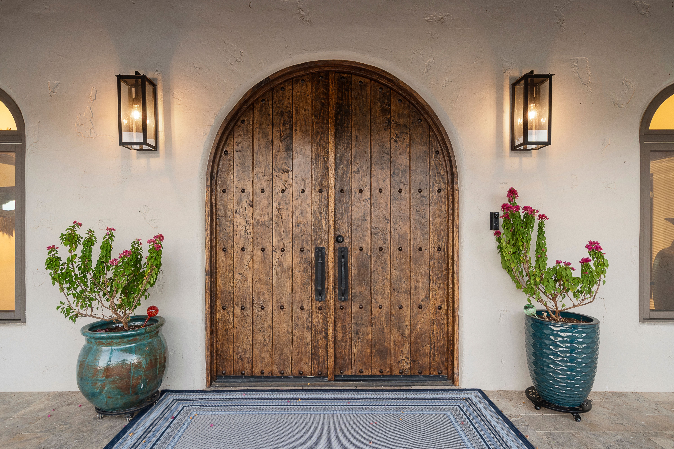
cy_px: 224
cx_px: 337
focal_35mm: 20
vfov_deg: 61.9
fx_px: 374
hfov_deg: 84.0
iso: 800
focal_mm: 20
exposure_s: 1/15
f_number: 8
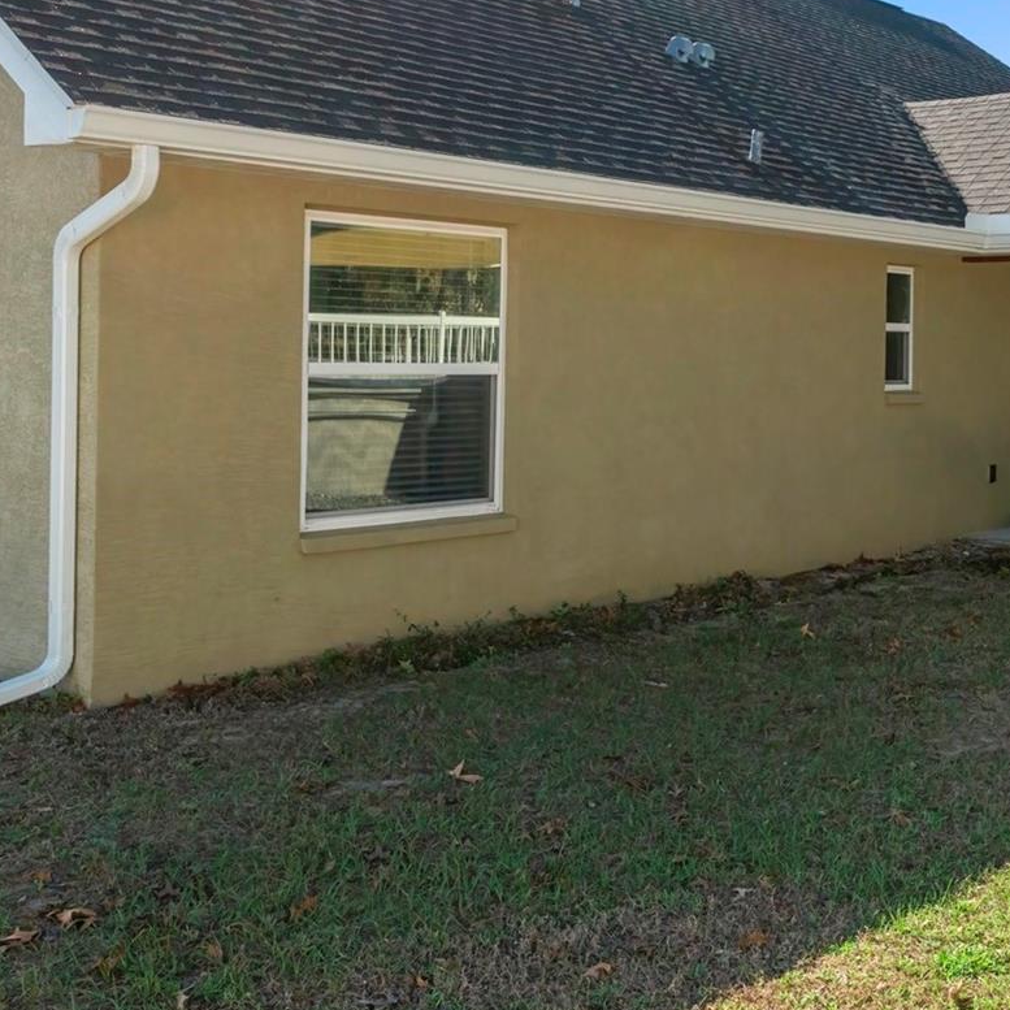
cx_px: 780
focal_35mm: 42
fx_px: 1386
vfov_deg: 39.7
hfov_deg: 38.8
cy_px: 360
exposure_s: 1/1000
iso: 1000
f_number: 8
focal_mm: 16
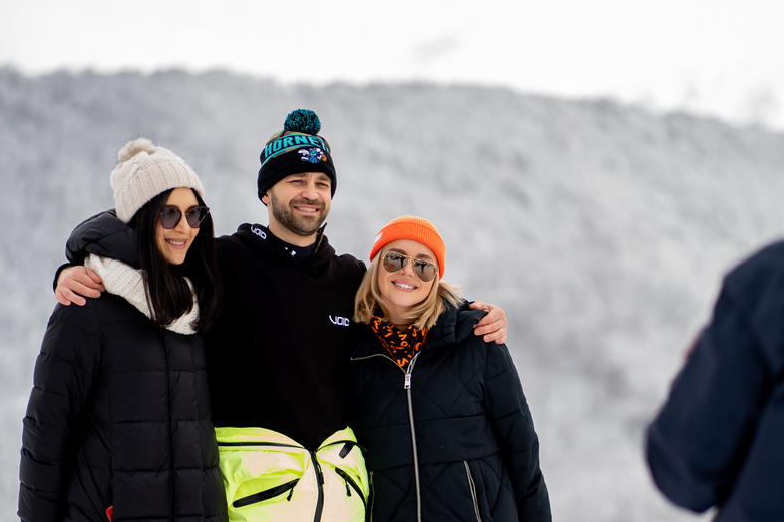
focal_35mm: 132
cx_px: 469
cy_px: 329
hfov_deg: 15.5
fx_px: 2874
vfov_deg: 10.4
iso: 64
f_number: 2
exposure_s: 1/800
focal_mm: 85
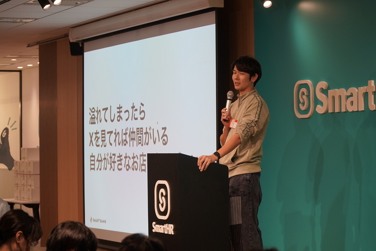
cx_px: 188
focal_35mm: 106
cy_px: 126
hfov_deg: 19.3
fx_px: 1107
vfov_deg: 12.9
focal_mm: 71
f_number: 4
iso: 400
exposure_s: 1/160
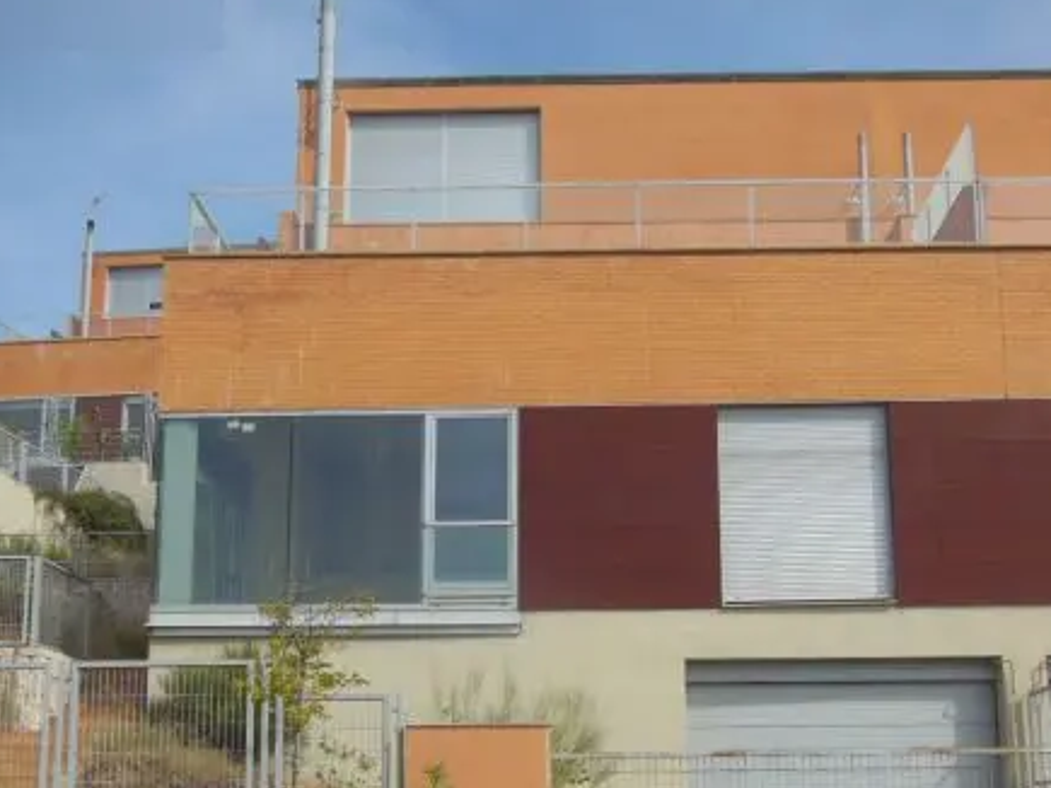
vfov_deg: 28.8
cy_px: 558
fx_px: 1518
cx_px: 556
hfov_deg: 38.2
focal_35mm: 50
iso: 125
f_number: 3.9
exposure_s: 1/1250
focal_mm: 6
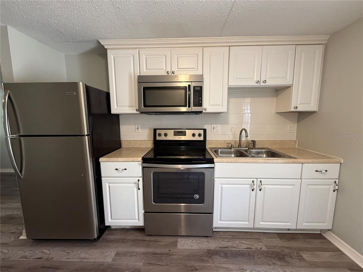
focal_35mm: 14
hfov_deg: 102.1
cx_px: 182
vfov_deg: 85.7
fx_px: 147
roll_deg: +0.6
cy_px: 136
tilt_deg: -6.2
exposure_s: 1/60
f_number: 2.2
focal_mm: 2.22
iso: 200
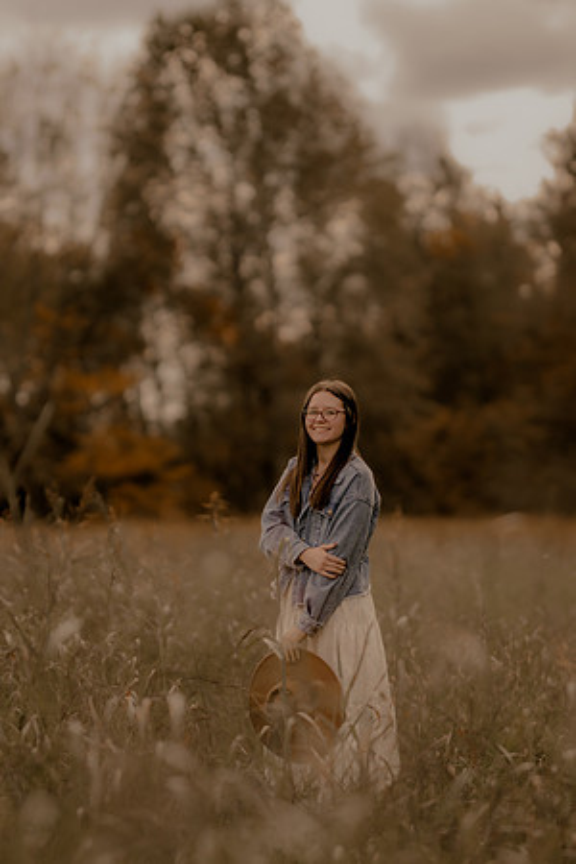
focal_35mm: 127
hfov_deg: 10.8
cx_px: 288
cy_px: 432
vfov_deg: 16.1
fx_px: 3048
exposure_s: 1/3200
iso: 200
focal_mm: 85
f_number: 1.4
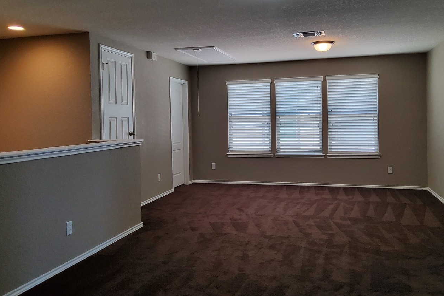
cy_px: 117
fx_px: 382
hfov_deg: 60.2
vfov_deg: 42.1
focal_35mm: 31
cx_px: 236
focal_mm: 3.08
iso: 250
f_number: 2
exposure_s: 1/100
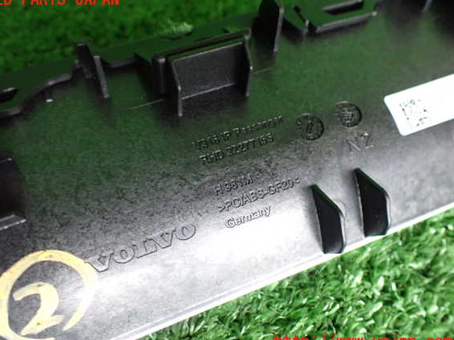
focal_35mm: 32
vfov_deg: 44.1
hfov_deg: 56.8
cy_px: 171
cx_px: 215
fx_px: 420
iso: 800
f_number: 2.3
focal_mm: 5.4
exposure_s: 1/40
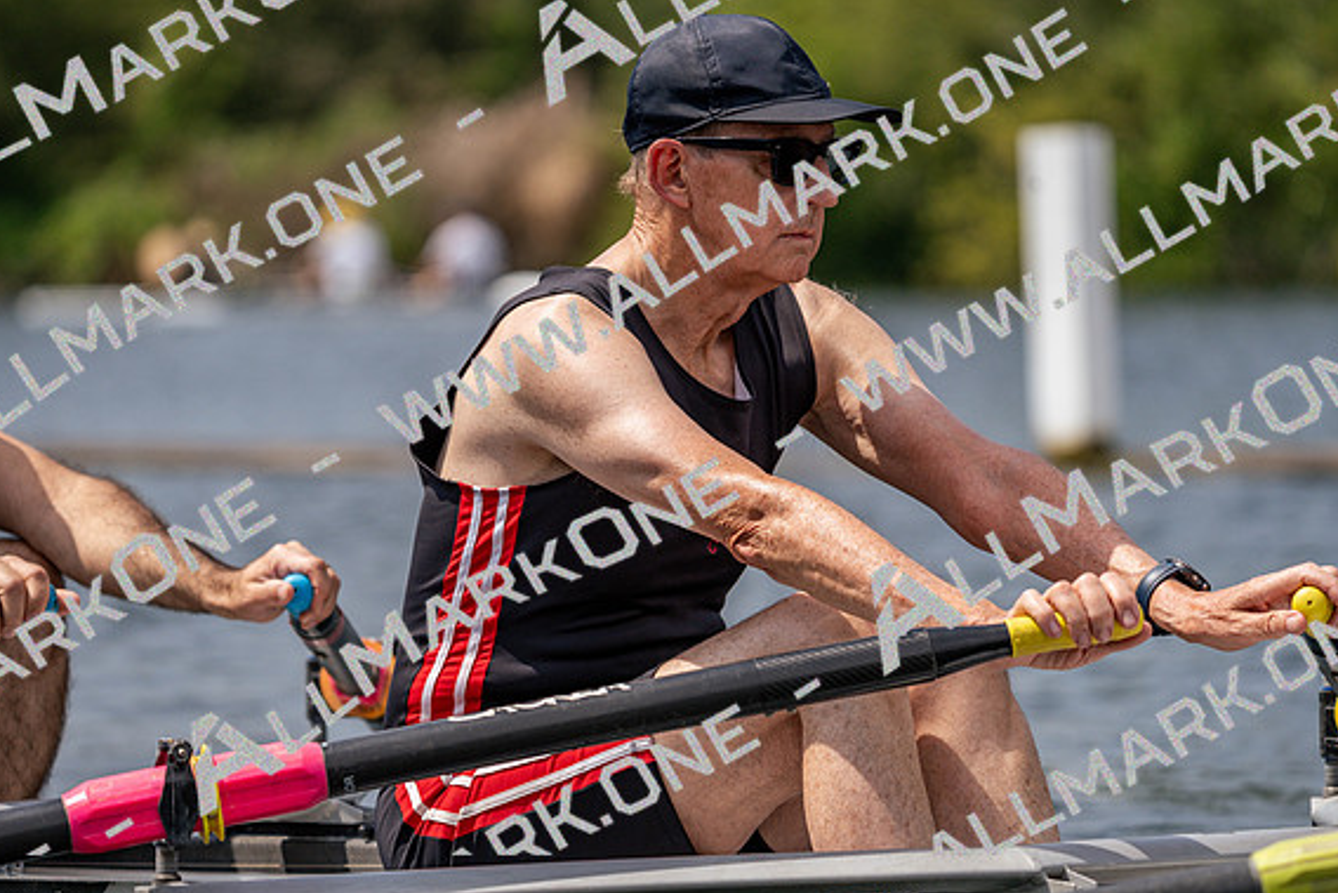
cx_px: 669
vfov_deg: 4.6
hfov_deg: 6.9
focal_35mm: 297
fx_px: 11041
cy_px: 451
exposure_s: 1/1600
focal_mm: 291
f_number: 5.6
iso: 200
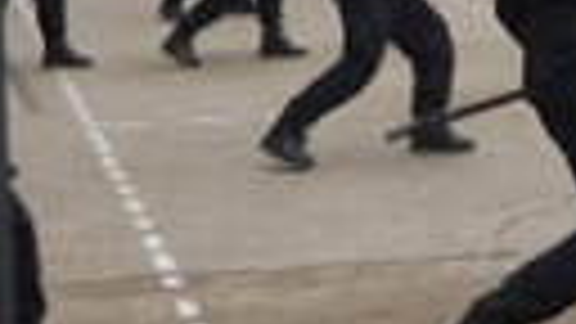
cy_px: -43
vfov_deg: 8.6
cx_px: 688
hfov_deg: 14.8
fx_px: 2138
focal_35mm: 140
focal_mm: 5.9
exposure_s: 1/160
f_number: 3.7
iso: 125
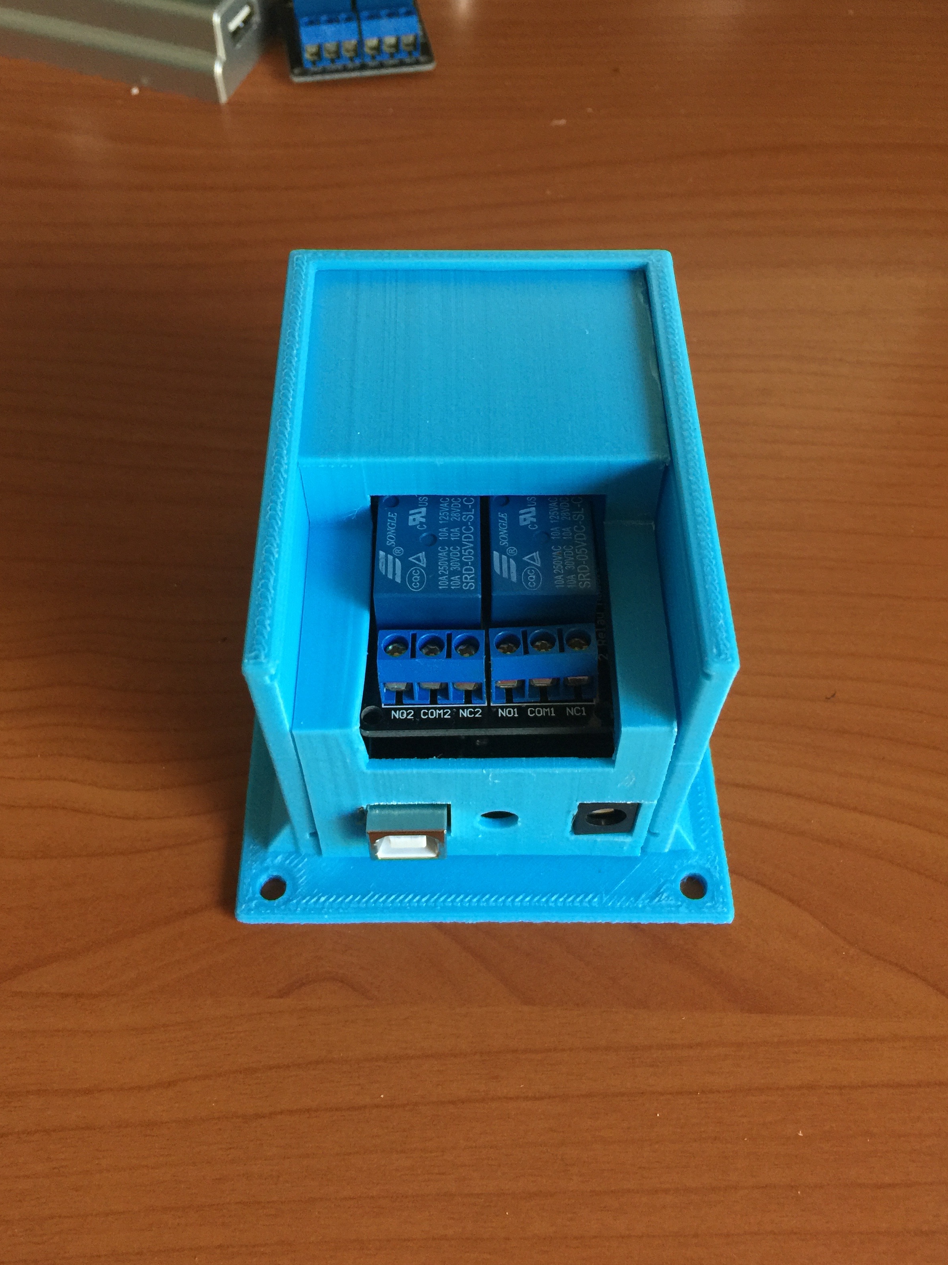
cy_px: 623
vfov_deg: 60.0
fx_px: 1096
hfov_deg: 46.8
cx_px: 462
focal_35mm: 30
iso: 100
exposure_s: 1/17
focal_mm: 4.15
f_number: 2.2
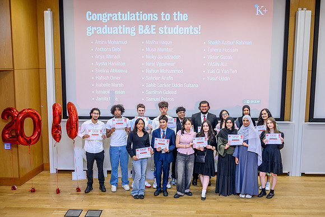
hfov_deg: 51.9
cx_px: 162
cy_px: 108
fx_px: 334
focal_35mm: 37
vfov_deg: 36.0
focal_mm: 36
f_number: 2.8
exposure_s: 1/200
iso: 720
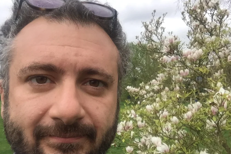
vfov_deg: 34.1
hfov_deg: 49.5
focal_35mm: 39
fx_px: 250
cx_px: 127
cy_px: 86
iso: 32
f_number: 2.2
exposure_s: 1/378
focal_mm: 2.65
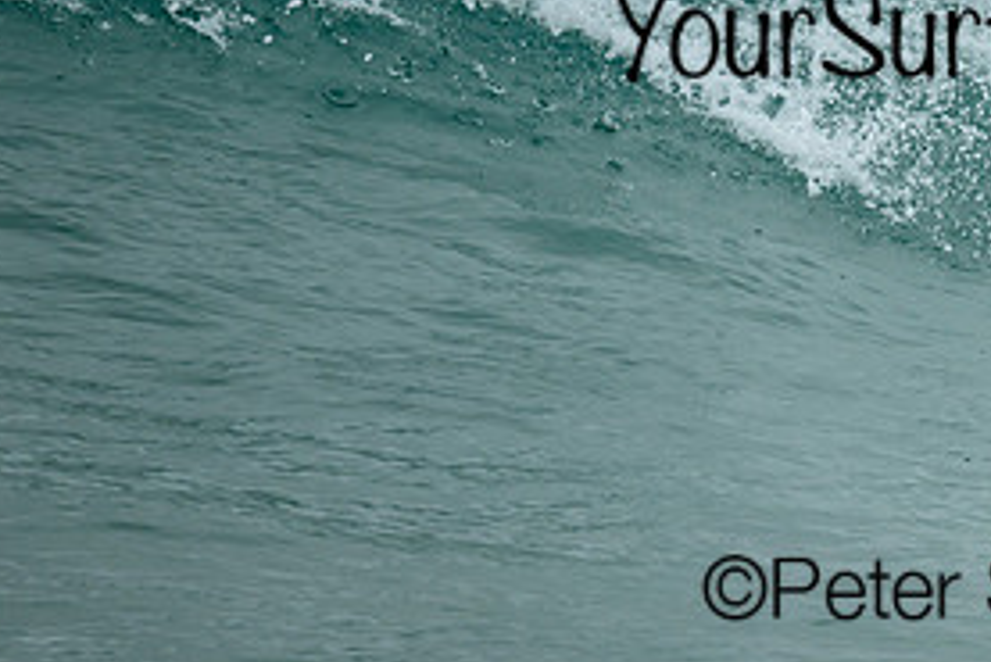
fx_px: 63041
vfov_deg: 0.6
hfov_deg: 0.9
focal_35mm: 2289
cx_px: 1342
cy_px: -101
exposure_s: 1/2000
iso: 250
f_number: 6.3
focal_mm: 800
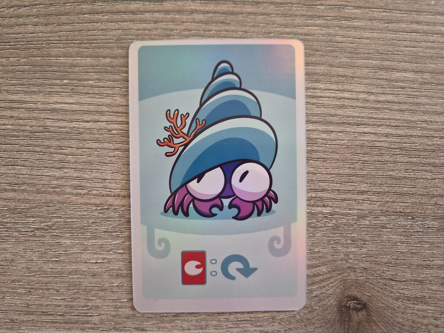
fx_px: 295
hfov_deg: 73.9
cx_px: 222
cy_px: 166
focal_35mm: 23
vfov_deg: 58.9
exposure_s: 1/100
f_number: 1.8
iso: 640
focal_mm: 5.4
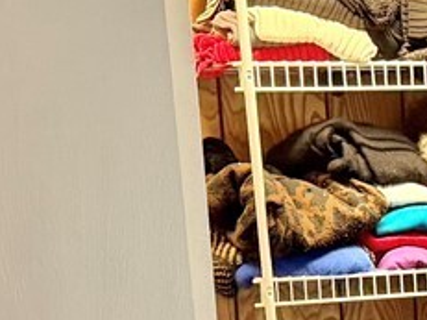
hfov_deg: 11.4
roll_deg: +1.9
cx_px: 647
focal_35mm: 166
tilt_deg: -8.5
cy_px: 486
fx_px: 2047
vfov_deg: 8.7
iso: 500
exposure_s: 1/60
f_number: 1.78
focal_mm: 6.76
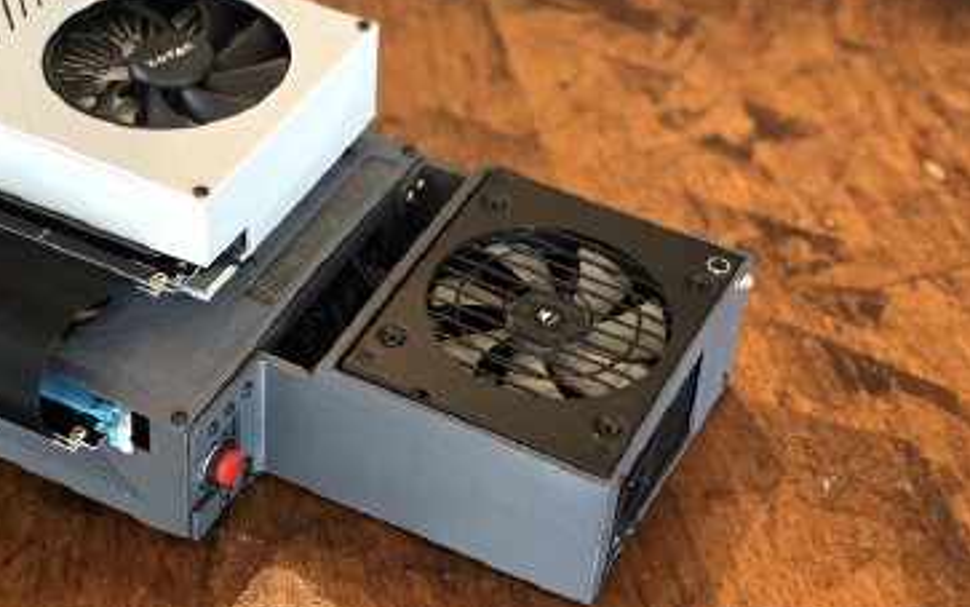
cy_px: 283
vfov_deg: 16.1
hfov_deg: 25.3
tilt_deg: -40.6
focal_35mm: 81
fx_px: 2142
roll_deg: +0.8
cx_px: 263
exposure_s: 1/30
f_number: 2.4
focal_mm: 6
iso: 125
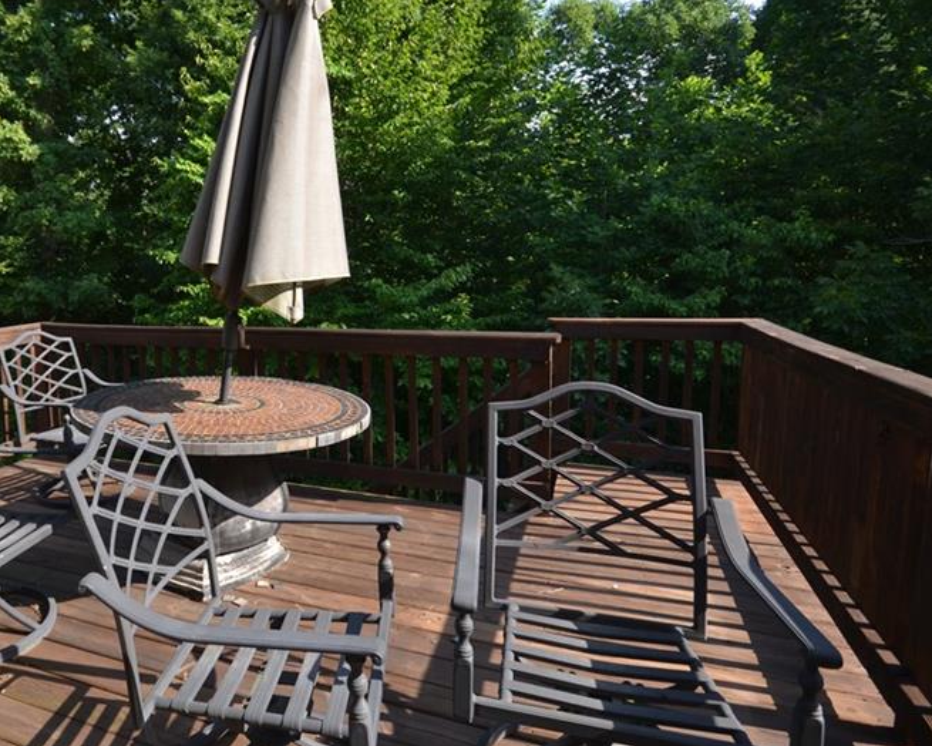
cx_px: 272
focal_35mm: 22
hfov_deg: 71.5
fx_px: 607
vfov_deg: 62.9
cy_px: 325
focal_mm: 10
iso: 110
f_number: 5.6
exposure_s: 1/125
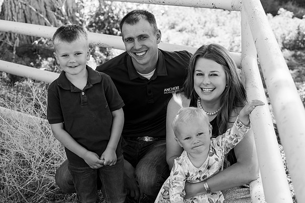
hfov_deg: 23.9
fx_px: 720
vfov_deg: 16.1
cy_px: 102
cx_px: 152
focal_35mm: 85
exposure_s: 1/500
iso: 800
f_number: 8
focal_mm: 85
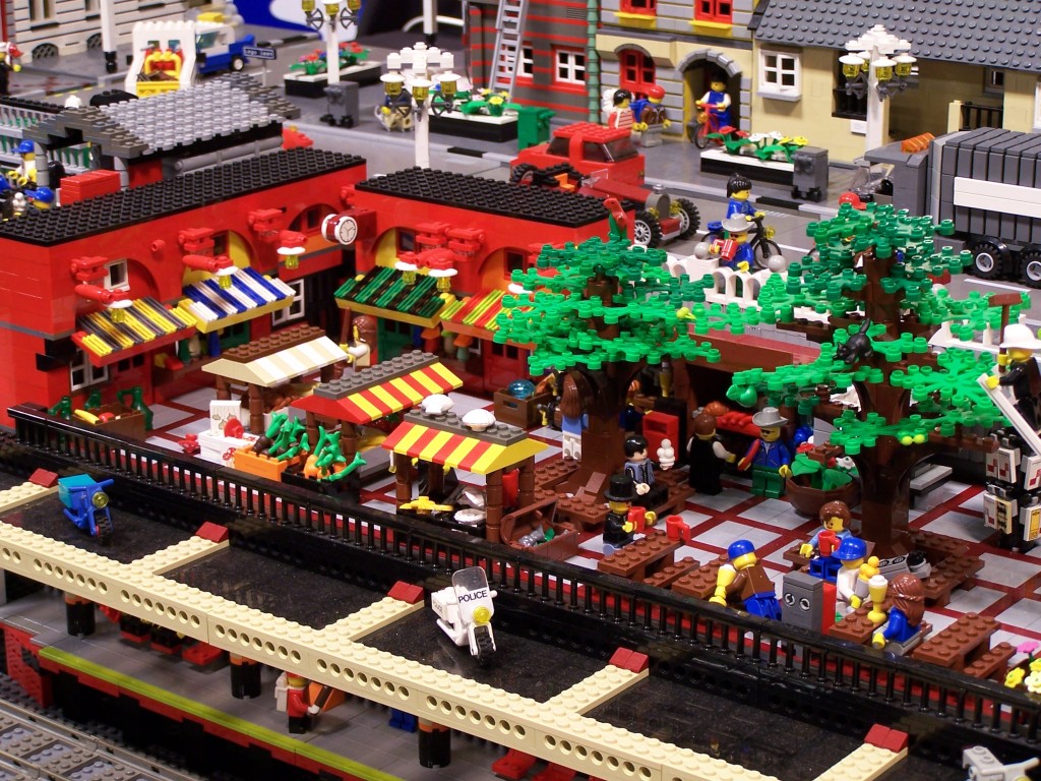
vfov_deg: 19.6
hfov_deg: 26.0
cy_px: 390
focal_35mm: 75
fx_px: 2255
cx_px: 520
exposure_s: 1/2
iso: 80
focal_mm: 12.4
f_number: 3.2
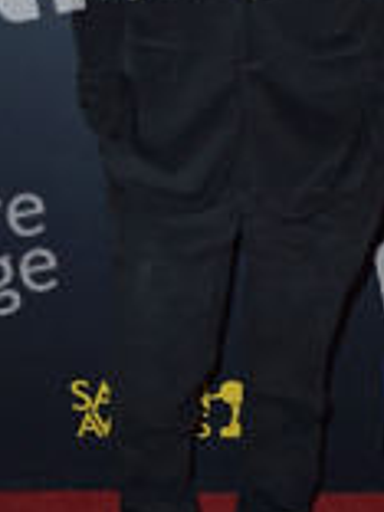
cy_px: 108
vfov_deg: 24.4
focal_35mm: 79
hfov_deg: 18.6
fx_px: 1168
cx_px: 248
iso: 250
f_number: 6.3
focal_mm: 32
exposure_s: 1/250
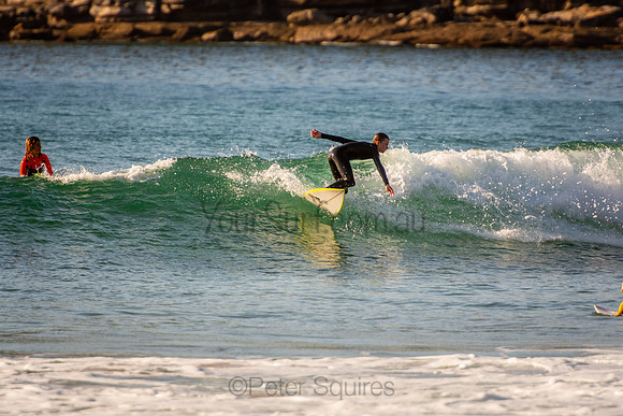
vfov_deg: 2.3
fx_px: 10385
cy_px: 208
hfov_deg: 3.4
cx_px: 312
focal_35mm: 600
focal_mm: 400
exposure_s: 1/800
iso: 250
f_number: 5.6
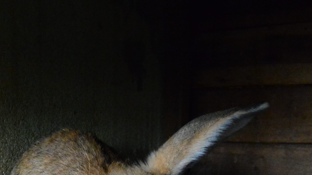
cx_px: 52
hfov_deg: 28.2
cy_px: 201
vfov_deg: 16.0
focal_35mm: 73
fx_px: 604
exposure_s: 1/100
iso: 6400
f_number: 5.6
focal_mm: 18
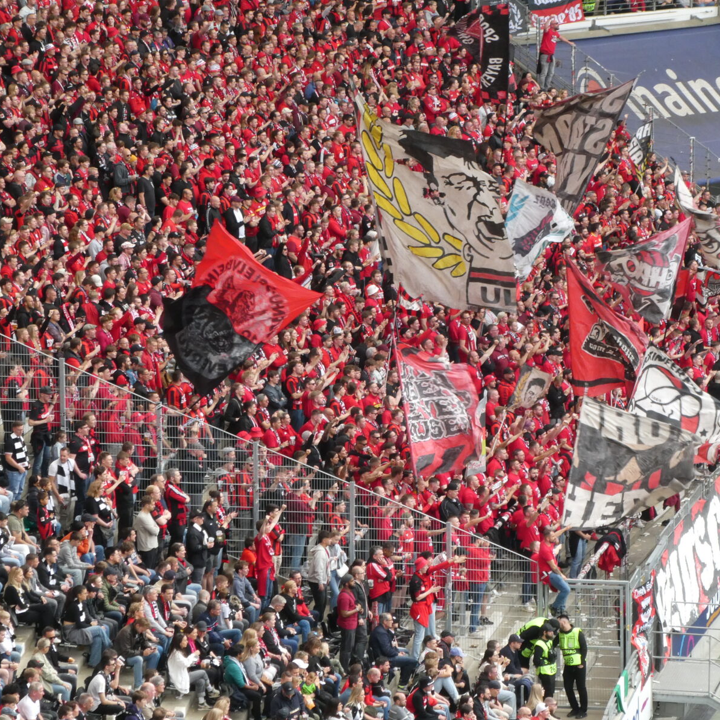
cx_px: 445
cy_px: 359
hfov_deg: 8.0
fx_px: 5154
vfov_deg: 8.0
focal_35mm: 219
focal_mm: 33.2
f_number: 5.6
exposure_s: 1/125
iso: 320
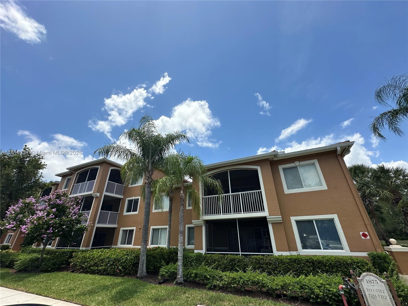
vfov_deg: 85.7
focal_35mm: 14
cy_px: 153
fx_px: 165
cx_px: 204
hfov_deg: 102.1
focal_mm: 2.22
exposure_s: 1/3040
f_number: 2.2
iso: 50
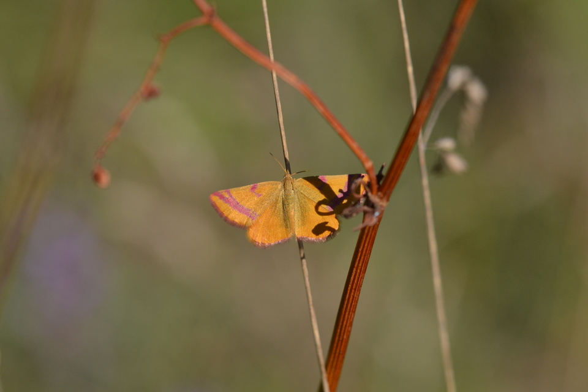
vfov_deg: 5.0
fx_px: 4532
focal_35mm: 278
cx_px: 294
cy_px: 196
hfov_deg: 7.4
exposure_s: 1/1250
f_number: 5.6
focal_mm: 185
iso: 400
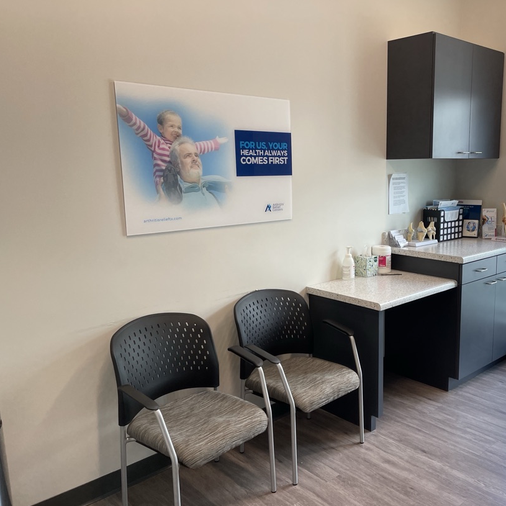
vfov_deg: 52.5
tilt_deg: -10.8
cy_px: 252
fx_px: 513
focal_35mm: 31
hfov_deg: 51.5
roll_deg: +0.3
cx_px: 338
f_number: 1.6
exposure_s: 1/120
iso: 64
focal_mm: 5.1
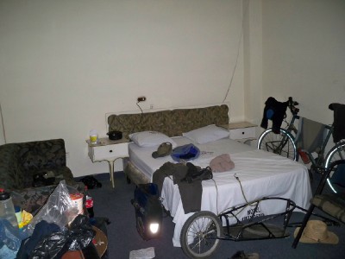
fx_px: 349
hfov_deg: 52.6
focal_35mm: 35
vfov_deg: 40.7
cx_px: 172
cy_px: 130
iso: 200
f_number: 3.1
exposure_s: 1/60
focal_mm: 6.3
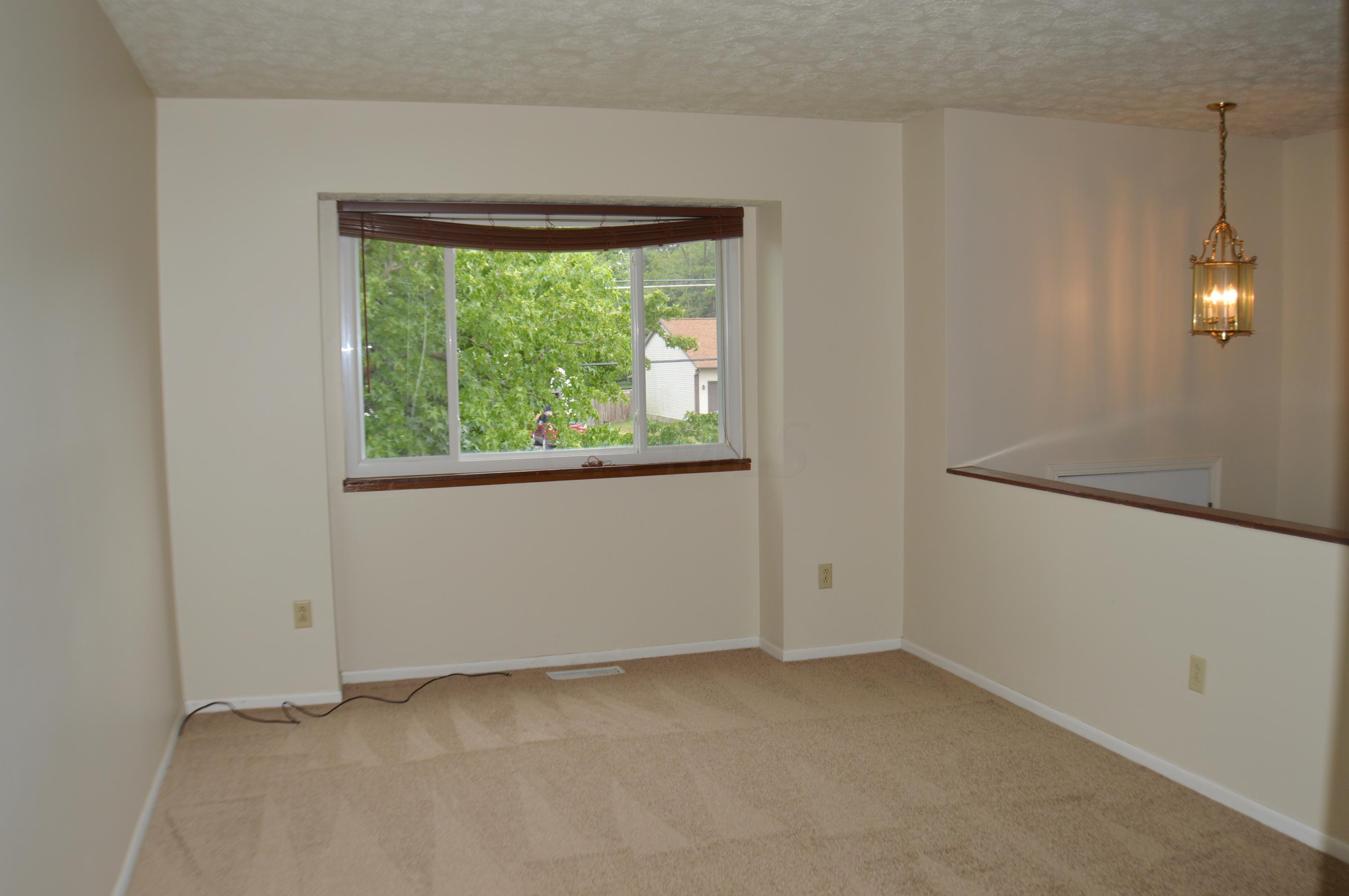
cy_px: 448
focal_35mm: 39
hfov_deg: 49.6
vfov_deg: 34.1
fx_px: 1460
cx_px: 674
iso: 100
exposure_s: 1/60
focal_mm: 26
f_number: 4
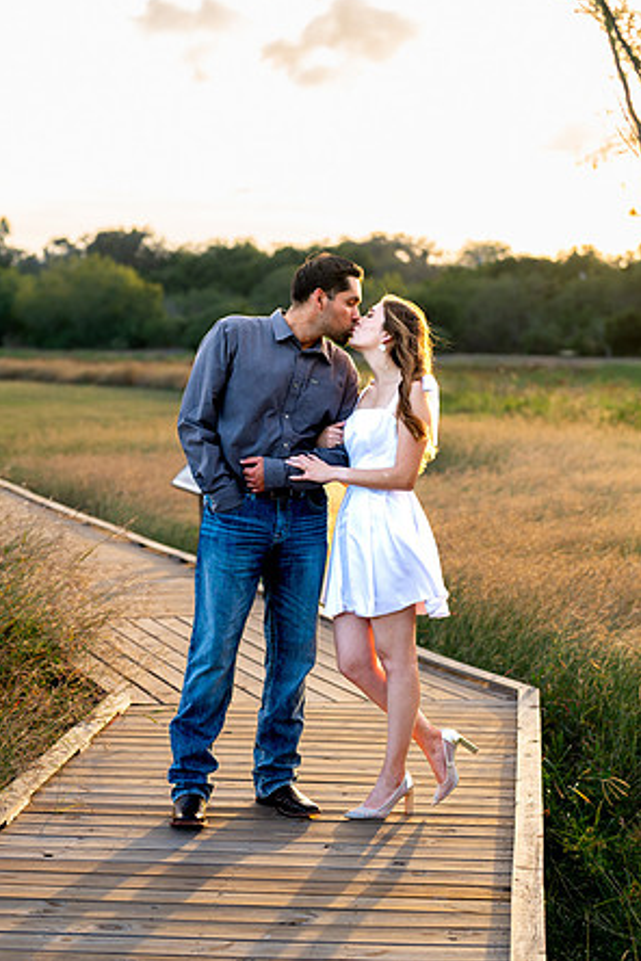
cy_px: 476
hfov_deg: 17.9
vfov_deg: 26.7
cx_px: 318
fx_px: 2030
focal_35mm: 76
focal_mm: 50
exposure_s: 1/640
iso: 200
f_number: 2
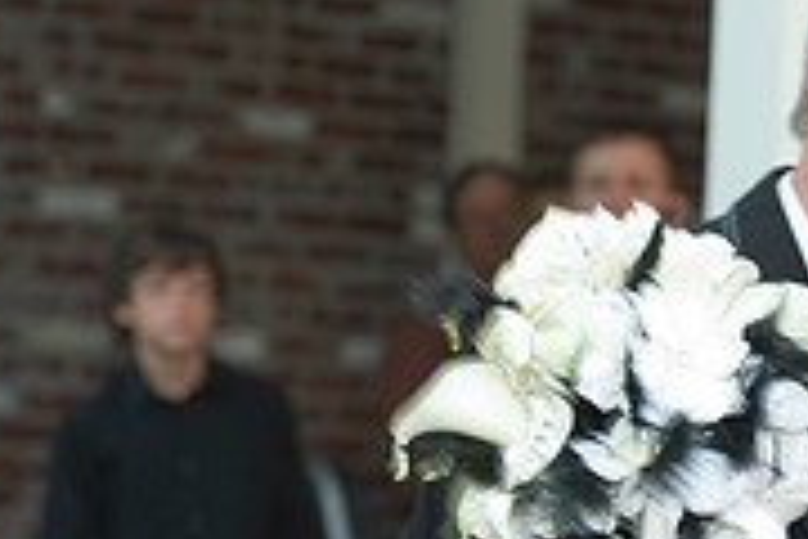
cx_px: 660
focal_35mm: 200
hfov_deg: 10.3
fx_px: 4489
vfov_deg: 6.9
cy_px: 454
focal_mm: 62
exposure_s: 1/80
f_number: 5
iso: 800
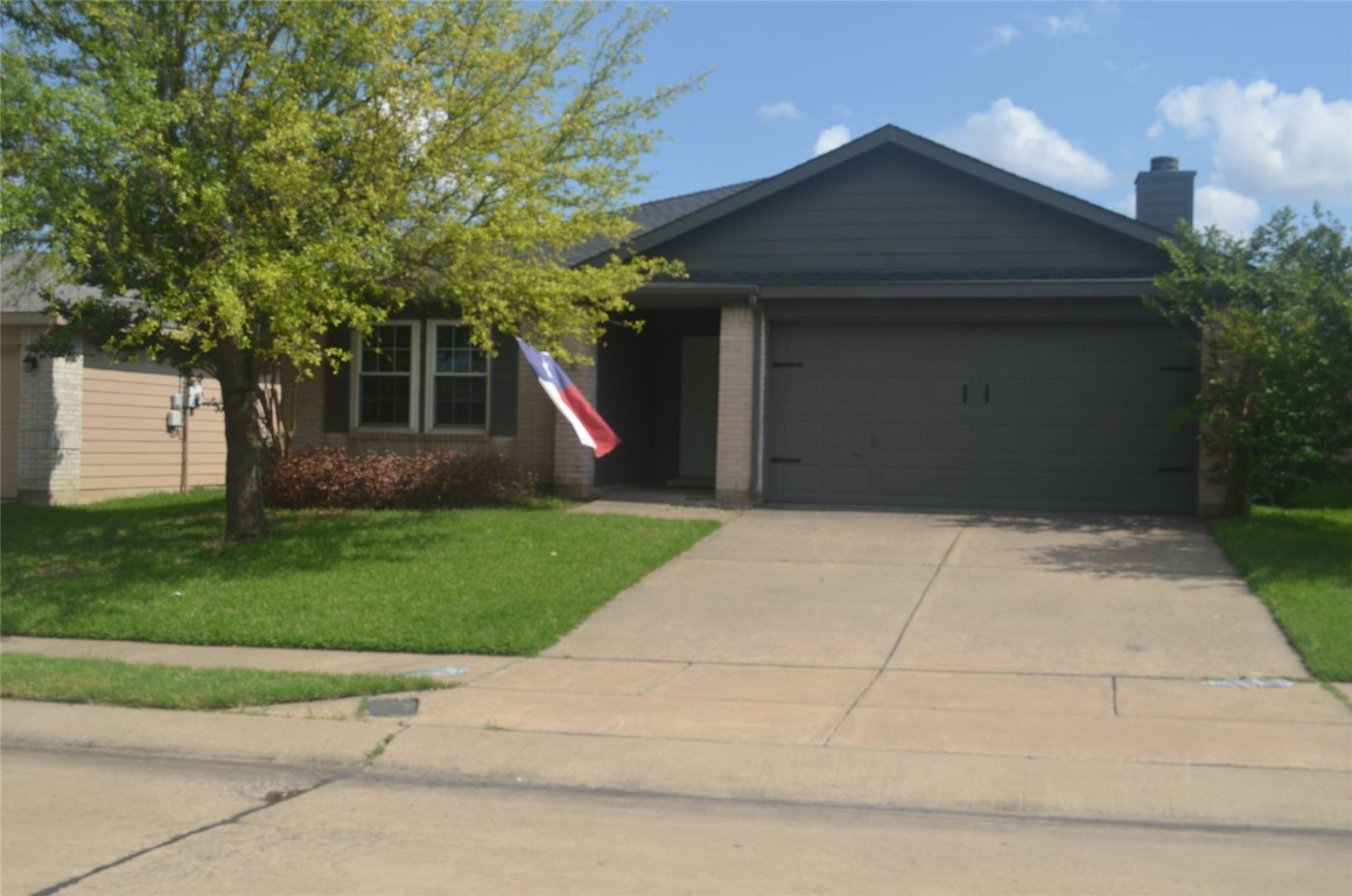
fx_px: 1349
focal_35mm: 36
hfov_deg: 53.2
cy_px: 448
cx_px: 676
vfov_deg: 36.7
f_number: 9
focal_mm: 24
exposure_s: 1/200
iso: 100
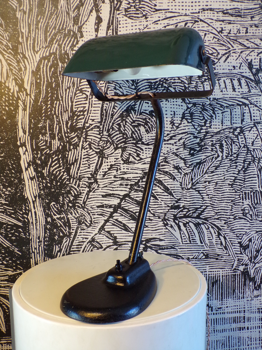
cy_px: 175
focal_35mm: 37
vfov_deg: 50.1
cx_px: 131
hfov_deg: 38.7
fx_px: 373
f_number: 3.3
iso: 200
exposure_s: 1/25
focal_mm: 6.6
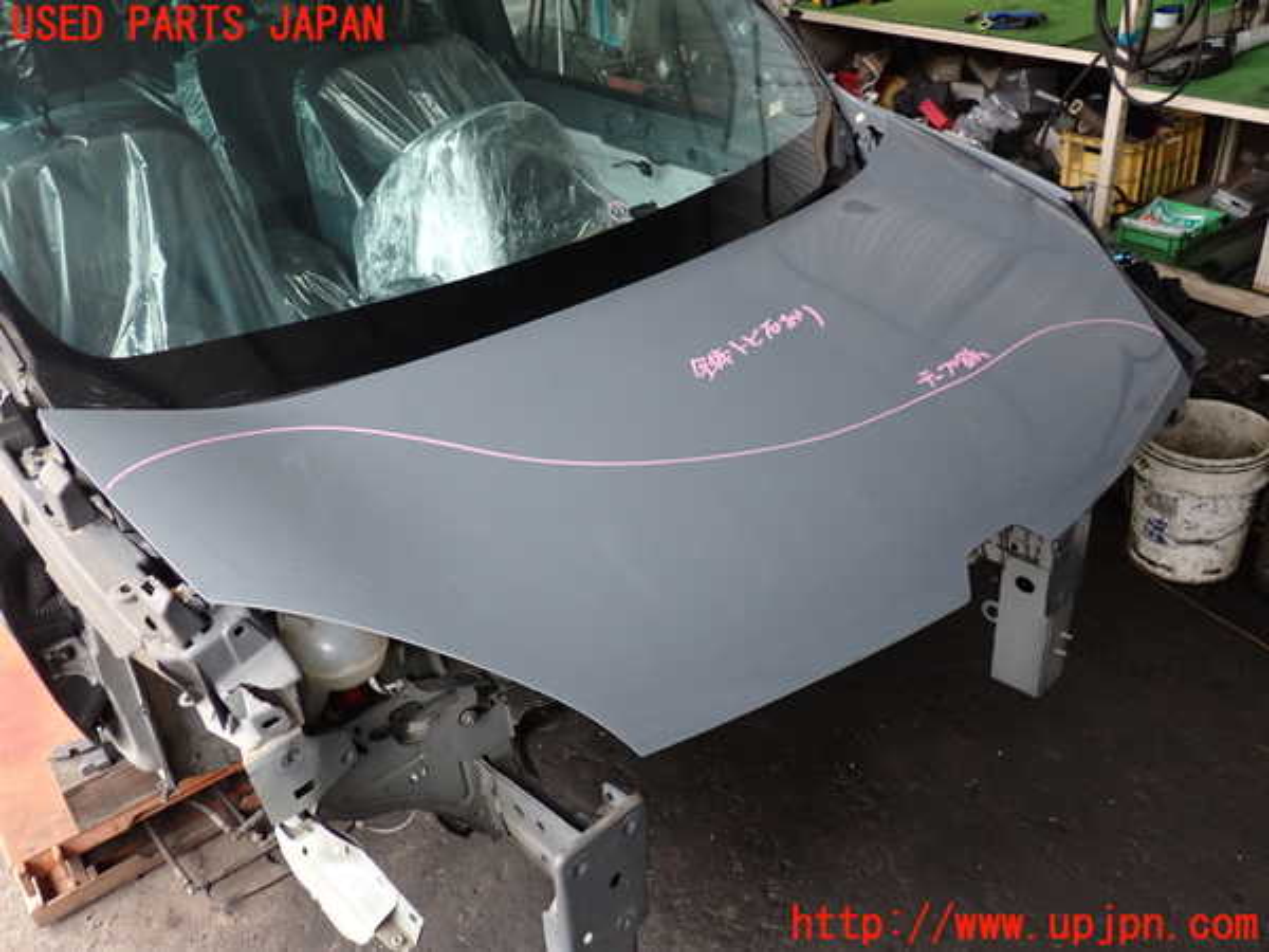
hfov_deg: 60.0
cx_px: 634
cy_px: 476
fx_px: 1100
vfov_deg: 46.8
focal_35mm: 30
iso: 250
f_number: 2.3
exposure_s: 1/30
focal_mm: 5.4
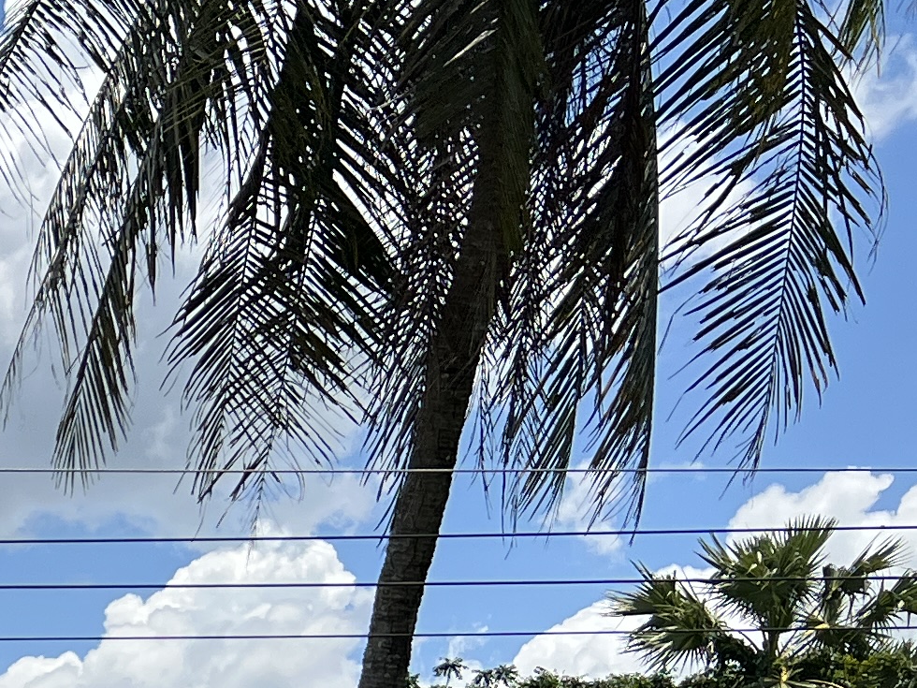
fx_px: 2834
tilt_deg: -2.2
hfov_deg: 15.2
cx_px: -868
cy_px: 1257
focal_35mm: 107
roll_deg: -2.5
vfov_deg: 12.6
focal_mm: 5.7
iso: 50
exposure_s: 1/6211
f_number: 1.5
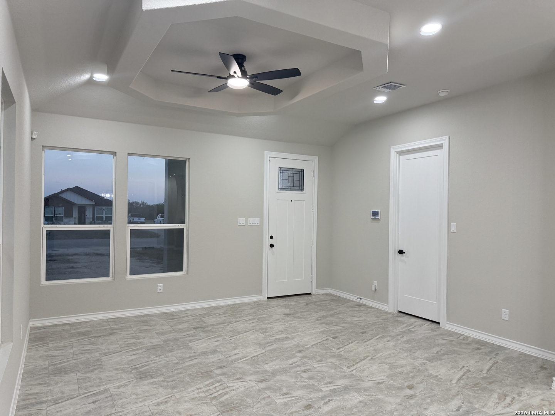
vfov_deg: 56.8
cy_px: 208
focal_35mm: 24
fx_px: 385
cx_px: 278
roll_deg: -0.7
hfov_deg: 71.6
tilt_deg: +0.3
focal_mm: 6.76
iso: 200
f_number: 1.78
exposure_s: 1/152
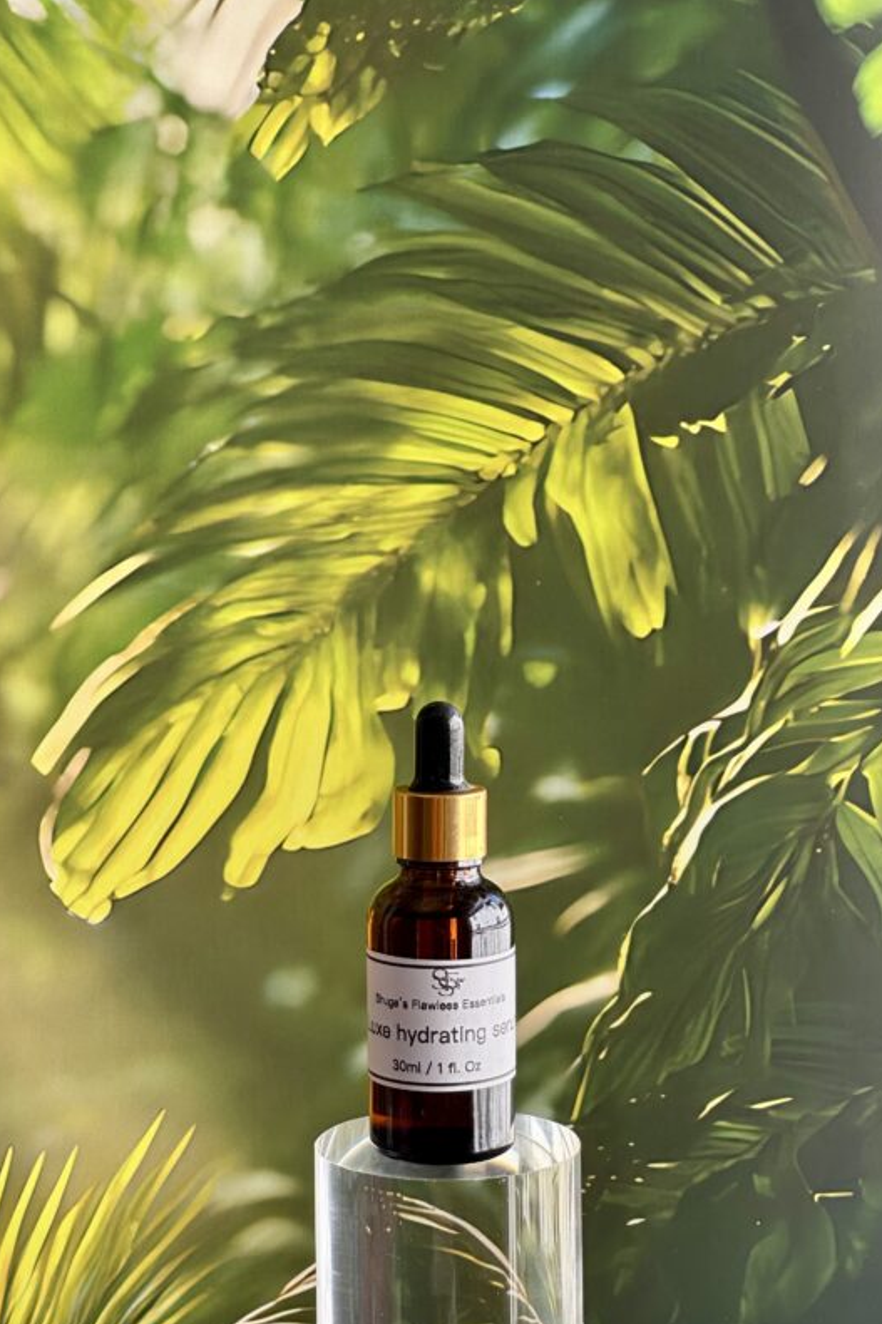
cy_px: 666
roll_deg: +0.7
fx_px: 2978
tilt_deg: -8.4
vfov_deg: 25.1
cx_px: 430
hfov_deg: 16.8
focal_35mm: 81
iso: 40
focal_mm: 9
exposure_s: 1/99
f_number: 2.8
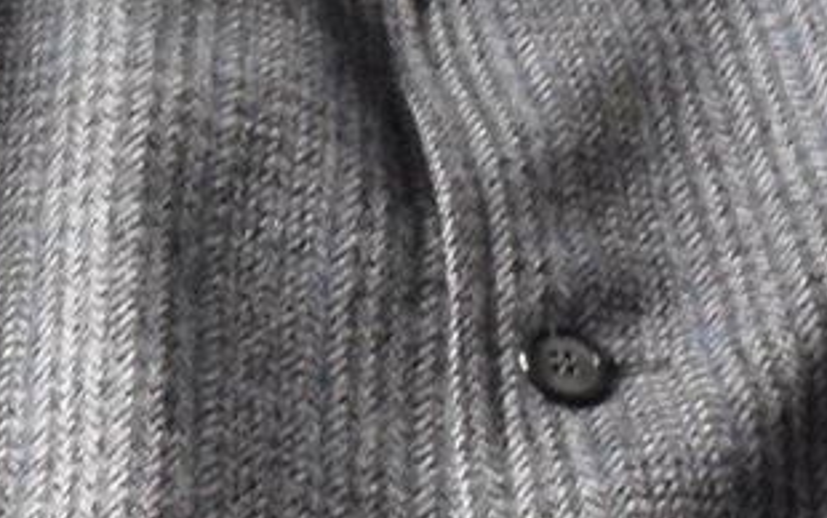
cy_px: 505
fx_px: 2773
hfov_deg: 16.1
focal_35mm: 123
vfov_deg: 10.6
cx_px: -243
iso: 800
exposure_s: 1/15
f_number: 3.1
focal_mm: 6.3
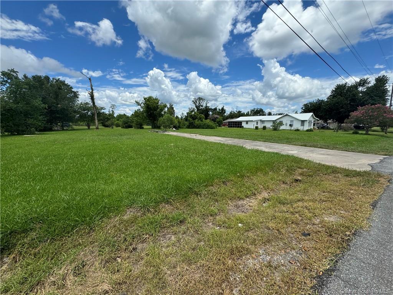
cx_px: 196
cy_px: 148
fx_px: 159
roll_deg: -0.5
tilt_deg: -9.0
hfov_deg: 102.1
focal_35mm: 14
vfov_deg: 85.7
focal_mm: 2.22
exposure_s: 1/1880
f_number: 2.2
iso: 40
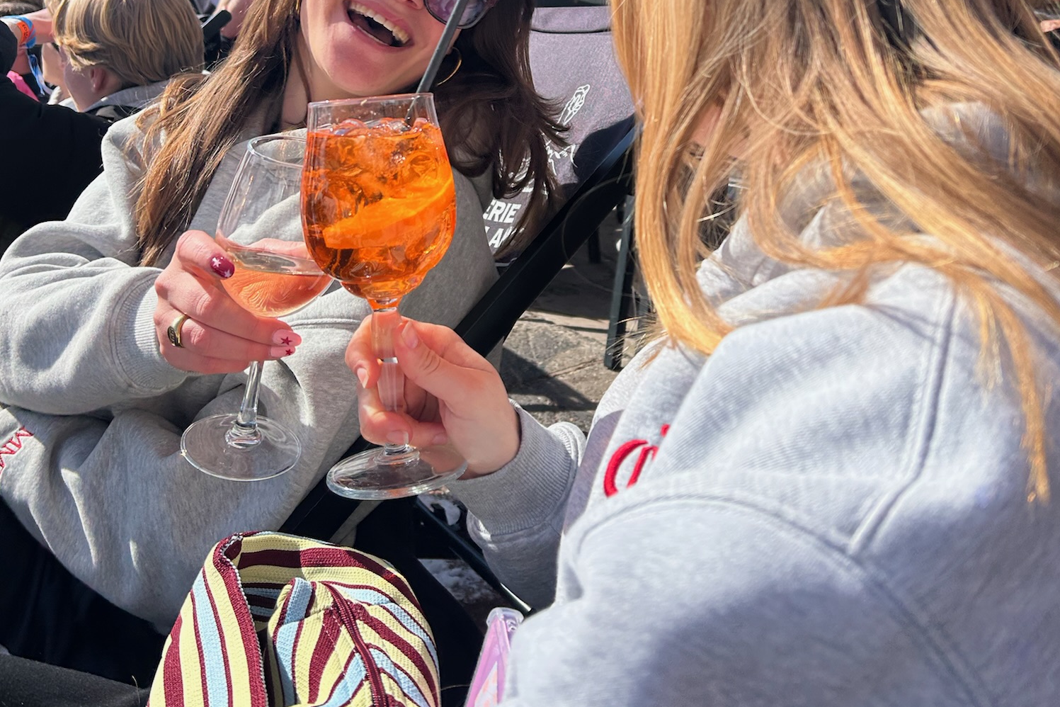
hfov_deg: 51.9
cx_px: 532
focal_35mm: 37
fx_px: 1089
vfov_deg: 34.0
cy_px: 71
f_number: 1.5
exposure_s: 1/3968
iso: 50
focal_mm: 5.7
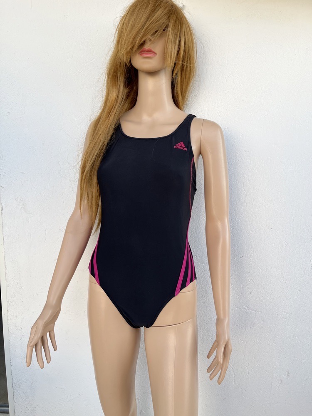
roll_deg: +0.1
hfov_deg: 53.1
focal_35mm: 26
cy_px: 208
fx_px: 312
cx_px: 156
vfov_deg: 67.3
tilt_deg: -9.3
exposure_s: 1/394
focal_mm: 5.1
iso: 50
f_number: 1.6
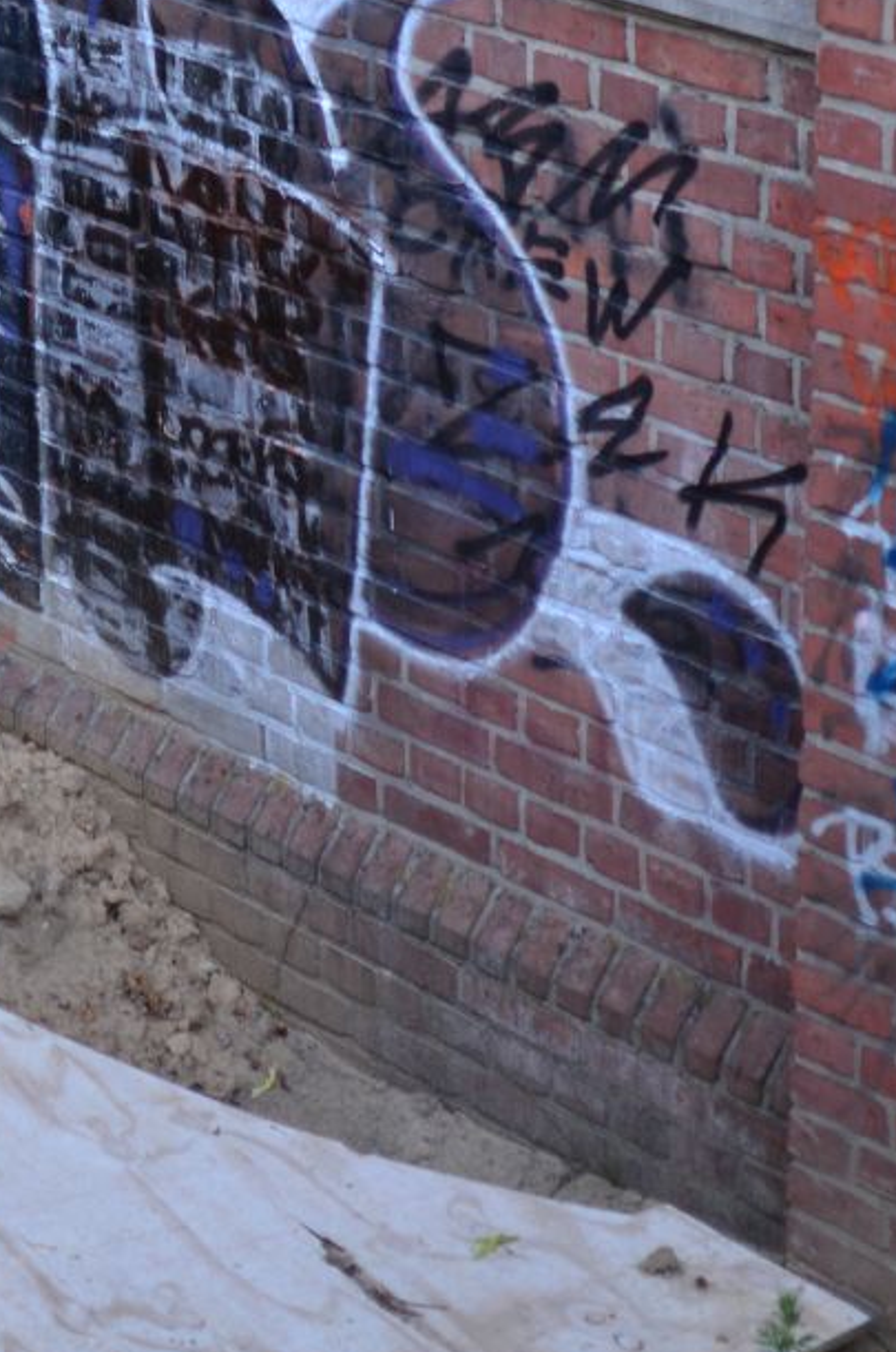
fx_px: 4125
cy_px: 75
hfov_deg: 12.3
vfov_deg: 18.2
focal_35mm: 110
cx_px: 22
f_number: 1.8
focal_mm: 35
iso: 100
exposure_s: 1/20
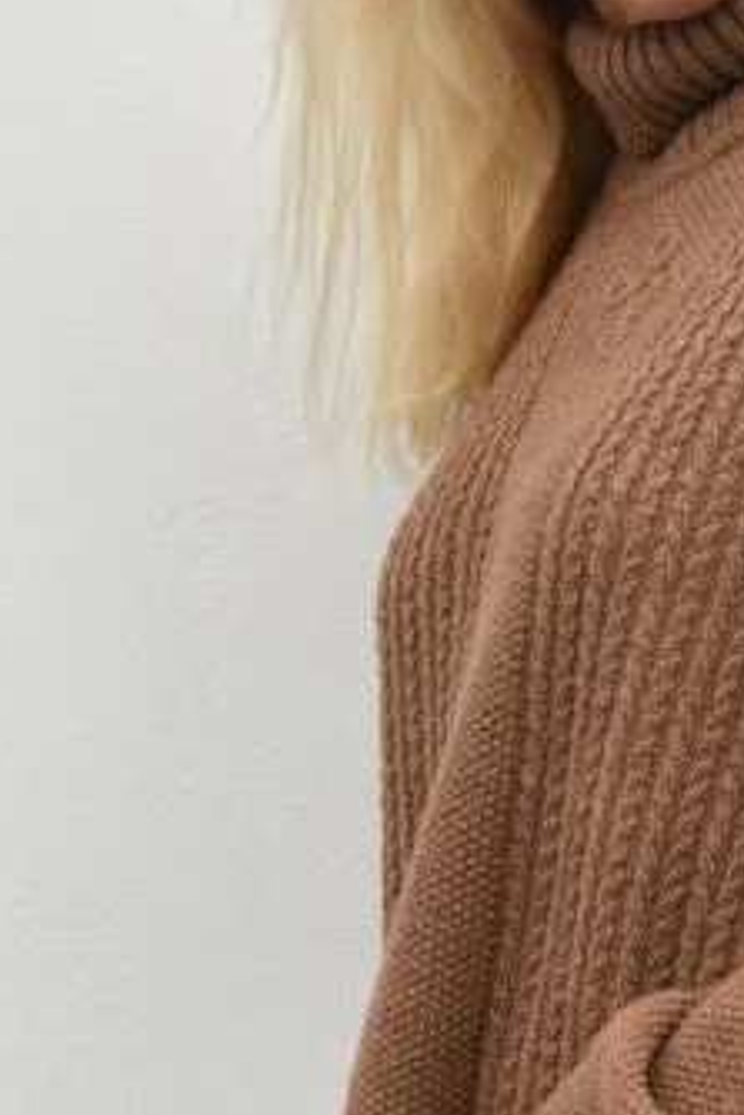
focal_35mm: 167
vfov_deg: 12.3
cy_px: 588
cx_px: 721
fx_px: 5171
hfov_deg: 8.2
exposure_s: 1/250
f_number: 9.5
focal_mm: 62
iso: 1600
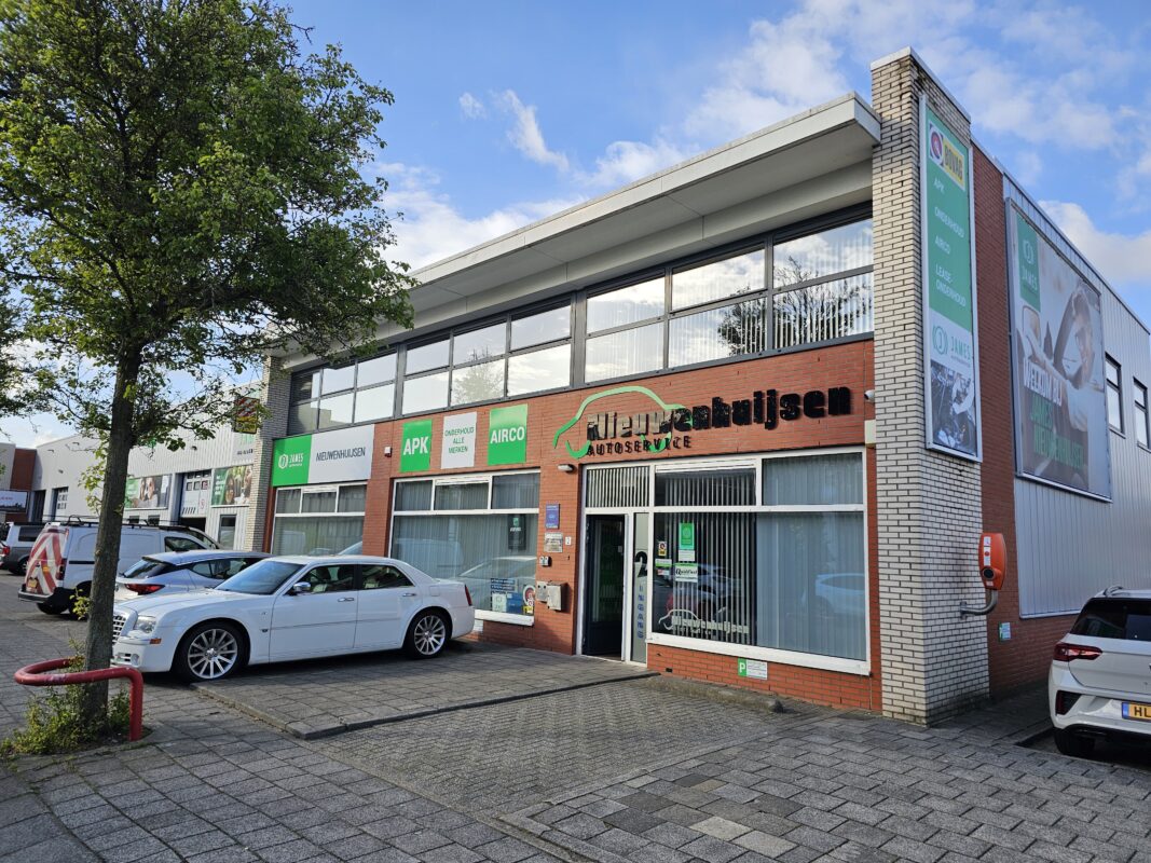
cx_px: 576
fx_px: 765
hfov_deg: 73.9
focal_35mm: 23
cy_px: 432
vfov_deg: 58.9
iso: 10
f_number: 1.7
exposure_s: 1/385
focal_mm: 6.3
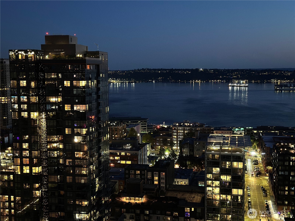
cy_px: 110
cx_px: 148
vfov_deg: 30.3
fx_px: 409
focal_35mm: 48
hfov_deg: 39.7
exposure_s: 1/15
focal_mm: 6.86
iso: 1000
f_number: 1.78
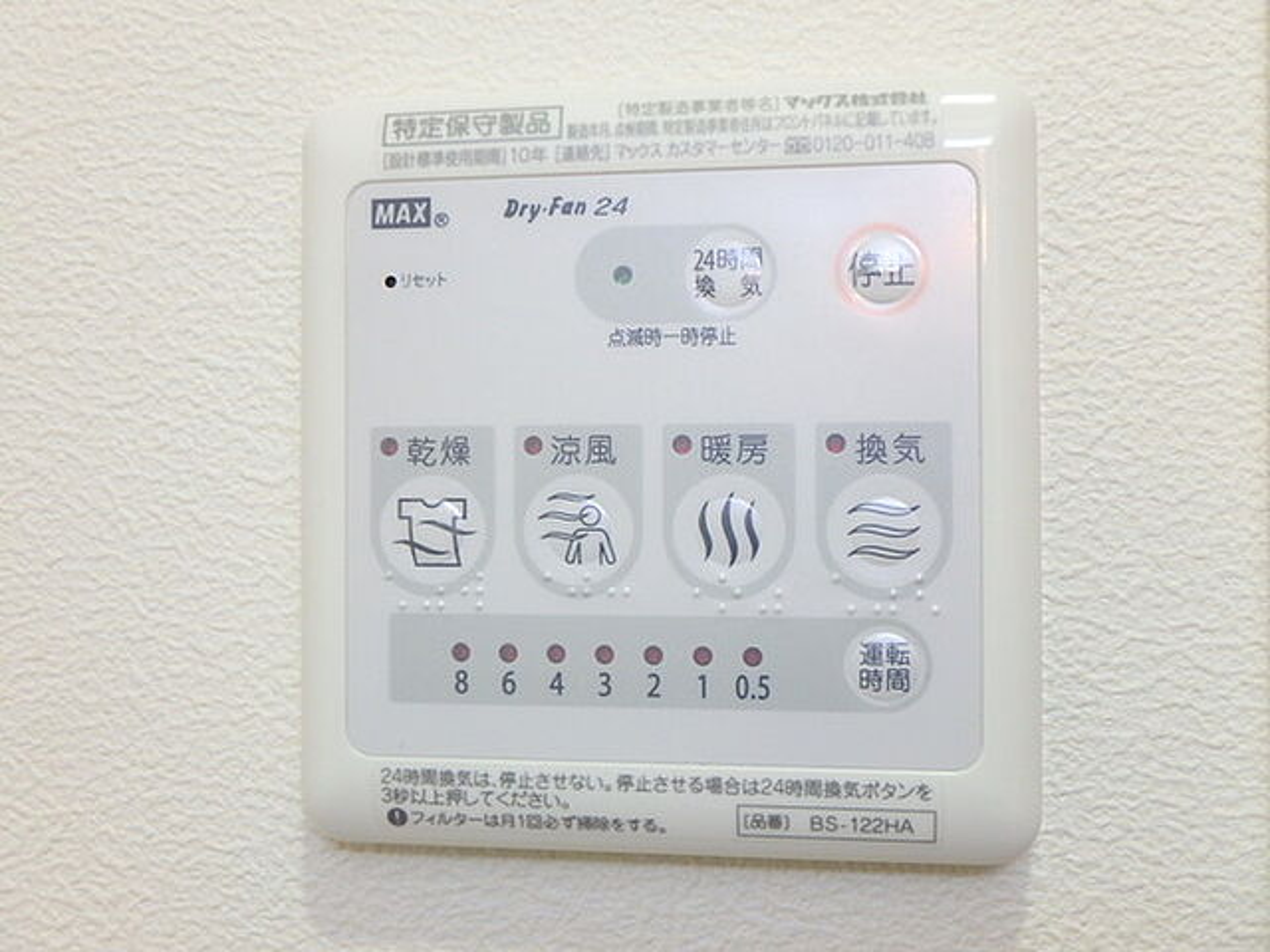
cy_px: 476
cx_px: 635
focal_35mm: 39
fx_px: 1431
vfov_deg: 36.8
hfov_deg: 47.9
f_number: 5.1
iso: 400
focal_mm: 6.9
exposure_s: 1/8
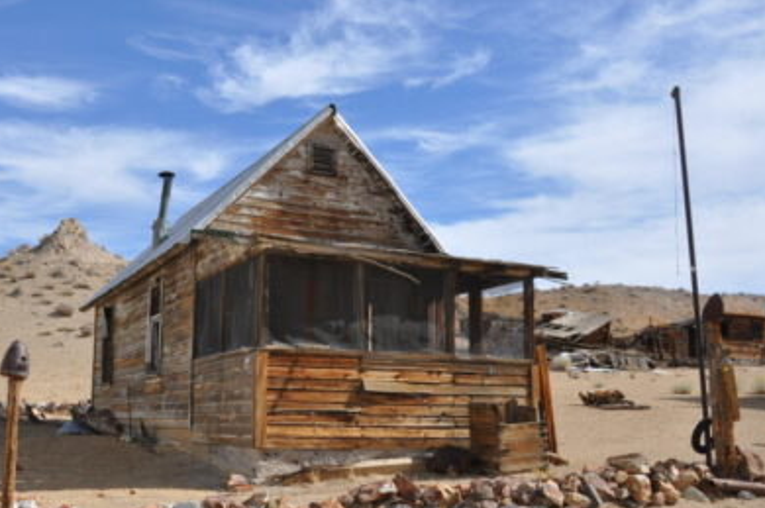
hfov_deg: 47.3
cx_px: 319
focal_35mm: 41
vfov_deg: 32.4
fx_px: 870
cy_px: 314
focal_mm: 22
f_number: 13
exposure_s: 1/160
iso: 200
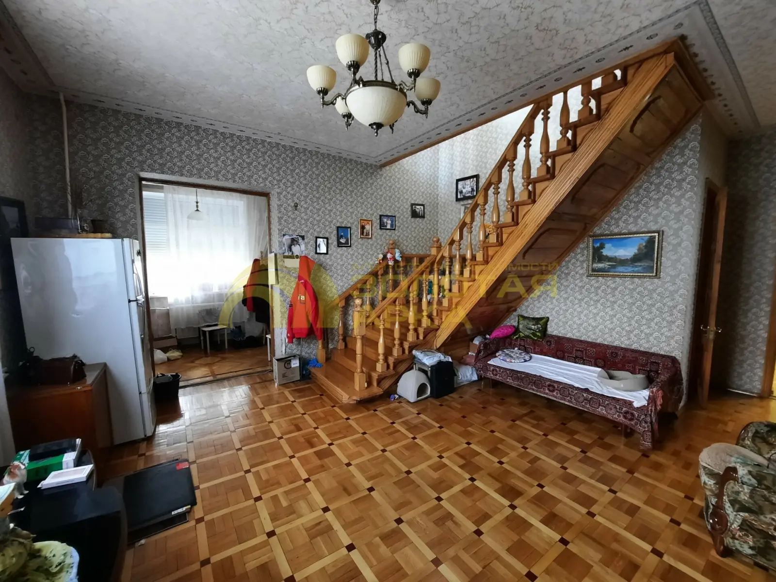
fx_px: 291
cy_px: 291
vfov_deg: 89.9
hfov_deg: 106.2
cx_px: 388
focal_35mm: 13
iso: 320
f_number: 2.2
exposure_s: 1/25
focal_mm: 1.74
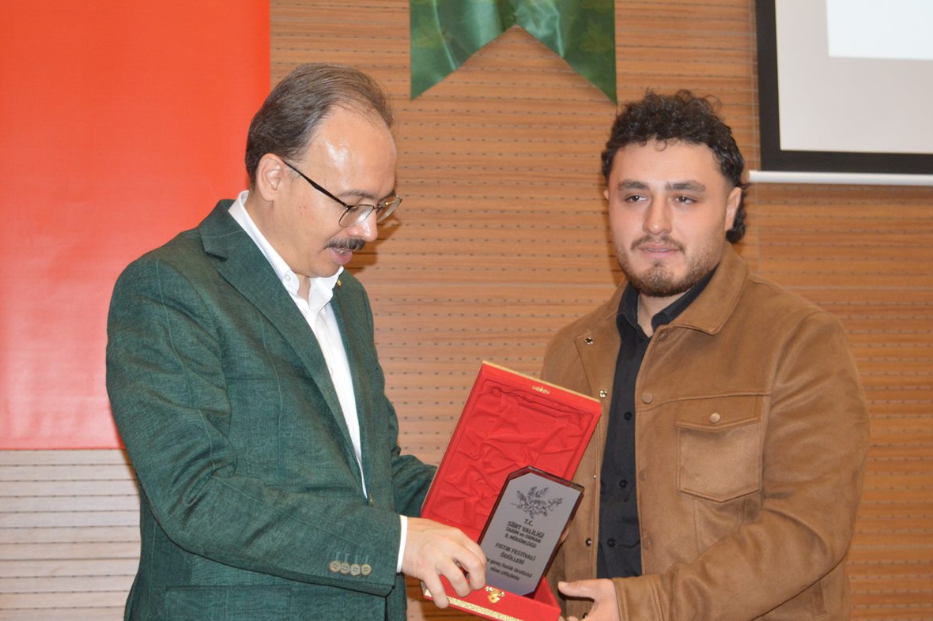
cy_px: 317
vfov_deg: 20.6
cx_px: 410
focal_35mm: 66
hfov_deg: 30.5
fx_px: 1710
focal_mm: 38
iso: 1400
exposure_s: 1/60
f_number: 4.8
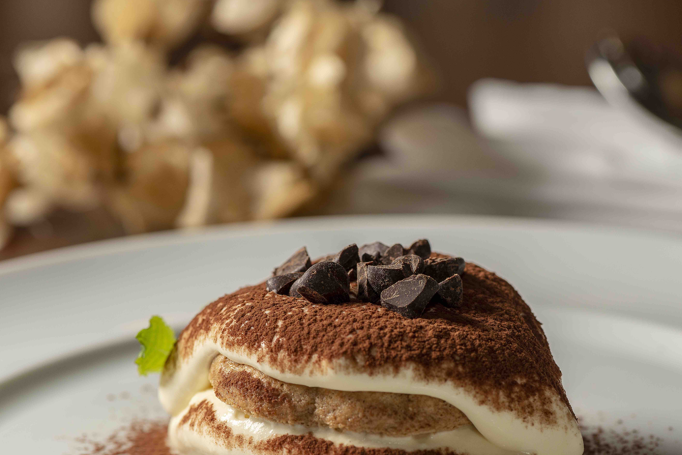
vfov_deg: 10.0
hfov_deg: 15.0
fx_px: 2596
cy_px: 295
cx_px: 416
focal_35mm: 137
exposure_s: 1/80
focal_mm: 105
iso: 200
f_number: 5
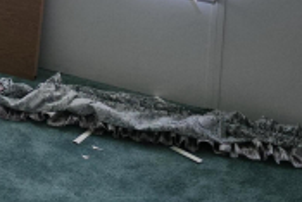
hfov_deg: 20.2
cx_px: -104
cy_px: -86
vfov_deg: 14.2
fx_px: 764
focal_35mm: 91
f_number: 1.7
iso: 250
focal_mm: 6.3
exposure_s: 1/120
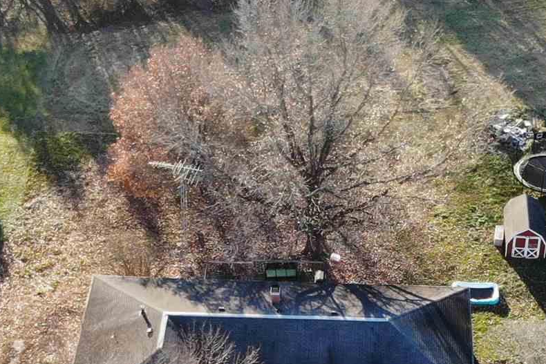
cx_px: 335
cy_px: 352
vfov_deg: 13.9
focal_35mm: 97
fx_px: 1471
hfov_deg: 21.0
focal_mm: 4.5
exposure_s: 1/149
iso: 104
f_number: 2.8
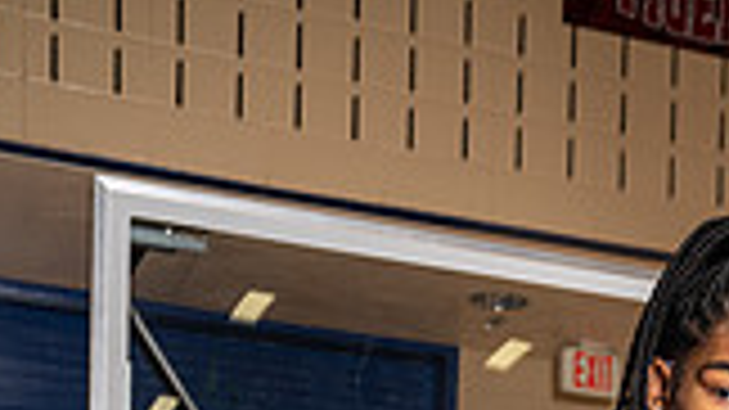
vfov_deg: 10.9
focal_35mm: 96
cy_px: 937
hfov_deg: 21.8
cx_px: 626
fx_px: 1855
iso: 400
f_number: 5.6
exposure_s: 1/250
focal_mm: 33
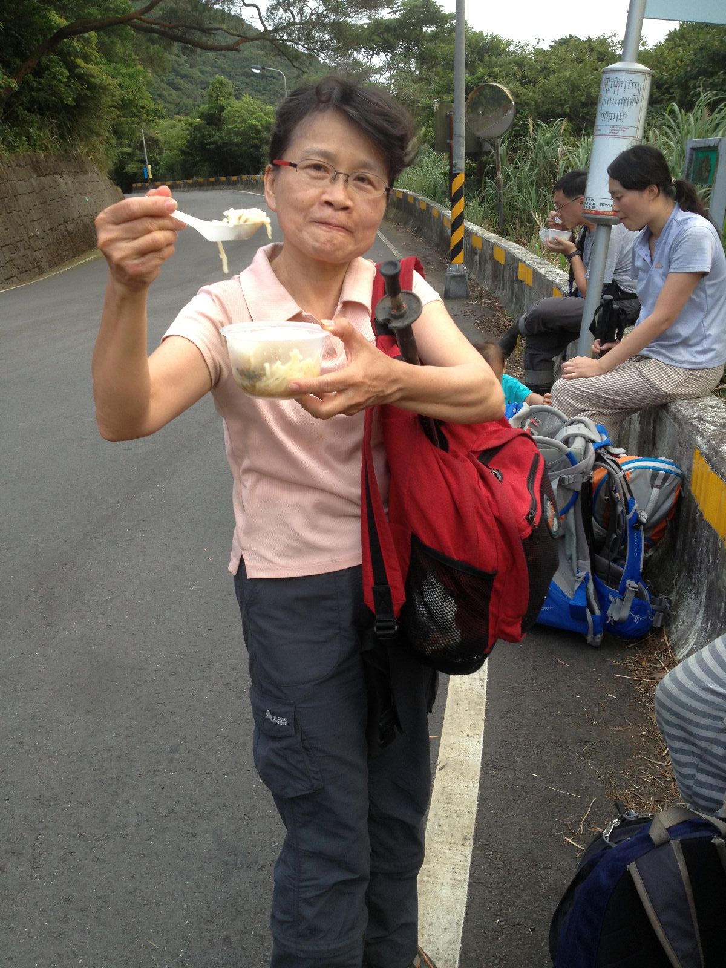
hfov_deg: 40.7
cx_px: 363
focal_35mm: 35
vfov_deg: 52.6
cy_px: 484
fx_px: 979
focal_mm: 4.28
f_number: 2.4
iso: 50
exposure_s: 1/60
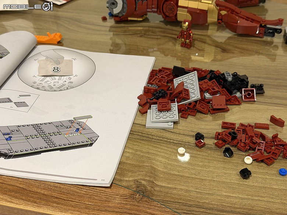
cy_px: 108
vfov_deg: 30.3
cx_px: 144
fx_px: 398
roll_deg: +2.0
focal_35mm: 48
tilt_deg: -36.7
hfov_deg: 39.7
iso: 250
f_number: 1.78
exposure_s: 1/60
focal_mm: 6.76
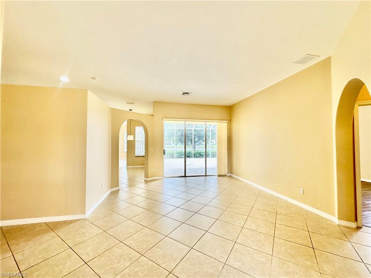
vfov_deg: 85.7
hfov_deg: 102.1
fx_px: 150
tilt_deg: +2.2
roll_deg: -0.3
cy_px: 139
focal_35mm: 14
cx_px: 186
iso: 64
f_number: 2.2
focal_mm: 2.22
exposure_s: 1/120
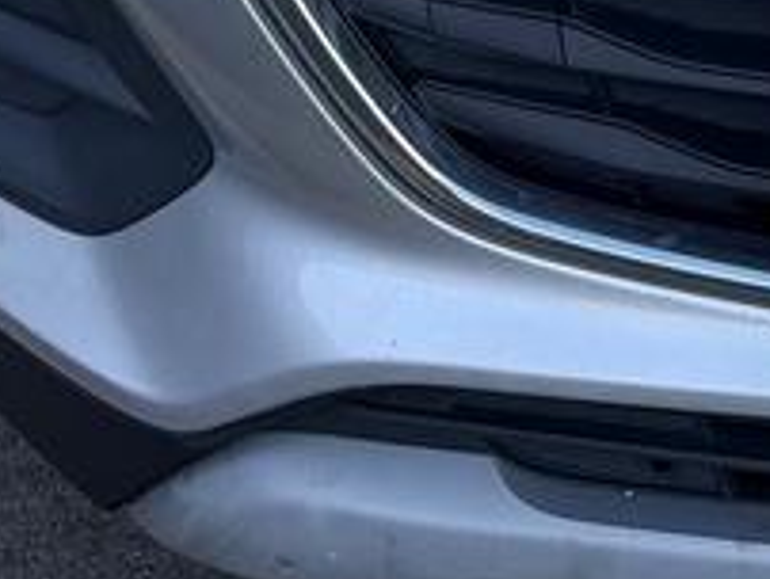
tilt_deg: -10.3
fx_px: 3385
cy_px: -910
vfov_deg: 8.7
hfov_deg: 12.1
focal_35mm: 152
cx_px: 1311
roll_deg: +0.4
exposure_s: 1/622
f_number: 1.78
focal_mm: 6.76
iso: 100
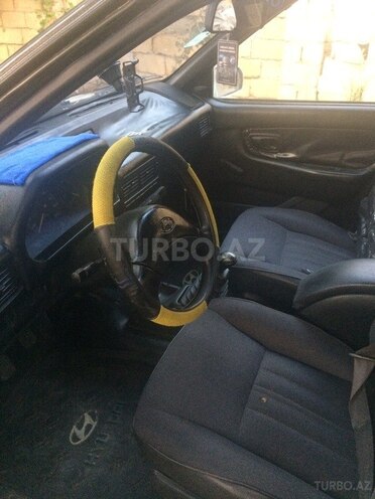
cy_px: 250
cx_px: 188
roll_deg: +1.6
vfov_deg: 61.7
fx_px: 419
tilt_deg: -31.6
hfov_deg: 48.2
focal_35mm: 29
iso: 320
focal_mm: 4.15
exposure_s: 1/25
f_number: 2.2
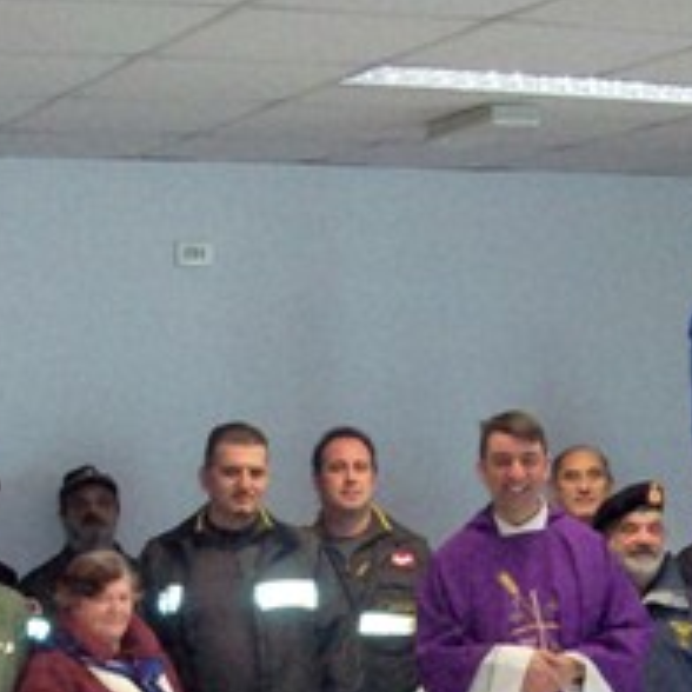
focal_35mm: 107
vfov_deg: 15.9
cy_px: 720
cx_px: 282
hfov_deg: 16.3
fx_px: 2420
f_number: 2.8
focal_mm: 6.2
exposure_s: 1/45
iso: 160
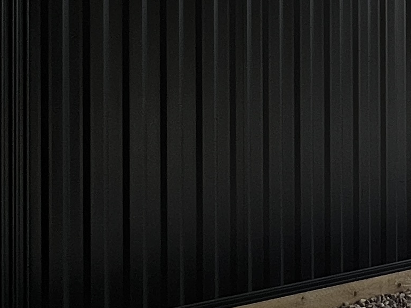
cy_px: 2
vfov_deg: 20.9
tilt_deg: -1.1
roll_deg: -0.5
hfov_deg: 21.9
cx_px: 671
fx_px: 807
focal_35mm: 68
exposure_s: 1/479
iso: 32
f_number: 1.8
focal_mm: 1.57
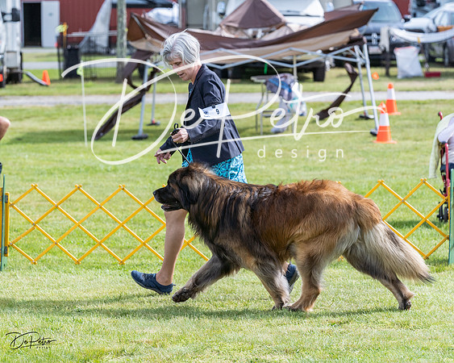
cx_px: 192
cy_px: 158
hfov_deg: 11.0
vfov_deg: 8.8
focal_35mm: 175
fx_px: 2357
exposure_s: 1/1250
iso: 500
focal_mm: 138
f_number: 5.6
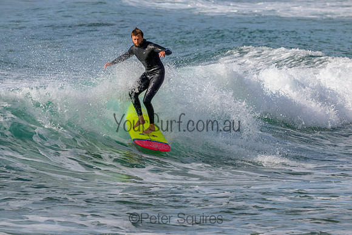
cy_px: 118
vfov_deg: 3.1
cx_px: 176
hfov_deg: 4.6
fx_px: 4401
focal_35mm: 450
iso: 1100
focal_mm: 450
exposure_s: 1/2000
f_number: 11
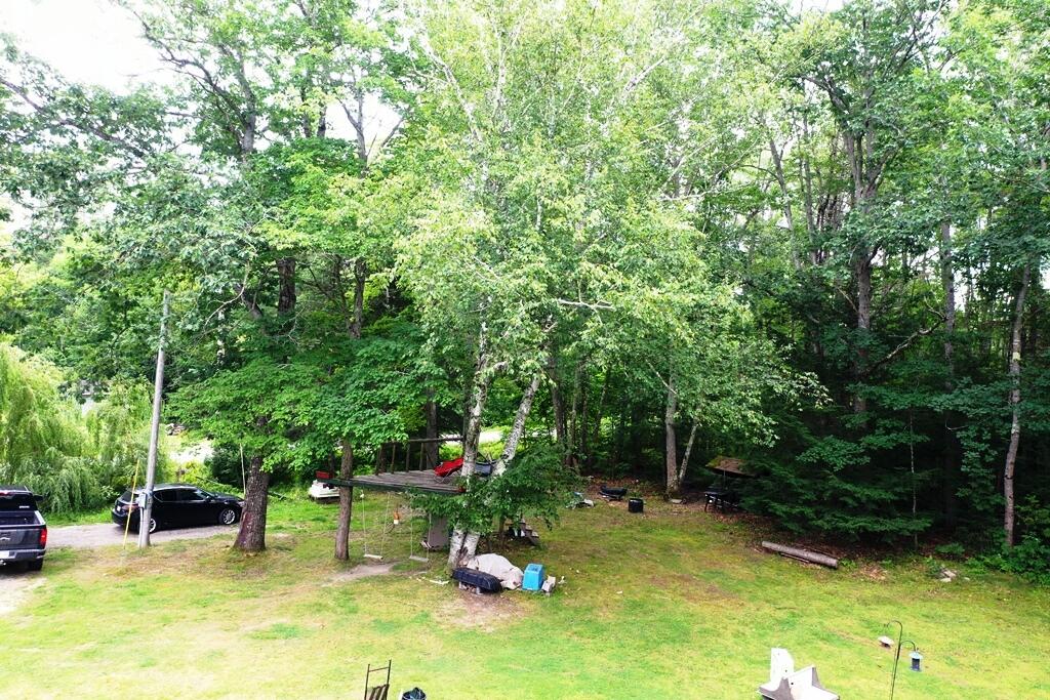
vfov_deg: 46.4
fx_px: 817
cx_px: 525
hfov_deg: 65.5
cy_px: 350
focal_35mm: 28
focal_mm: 10.26
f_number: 4
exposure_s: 1/120
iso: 400
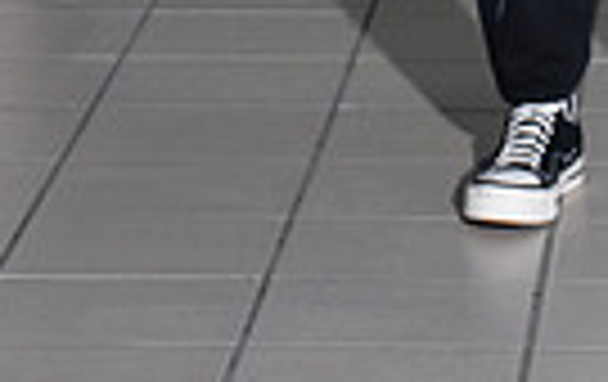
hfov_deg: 6.0
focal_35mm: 346
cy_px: -512
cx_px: 617
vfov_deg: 3.8
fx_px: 5745
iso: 1250
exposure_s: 1/125
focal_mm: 102
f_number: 7.1
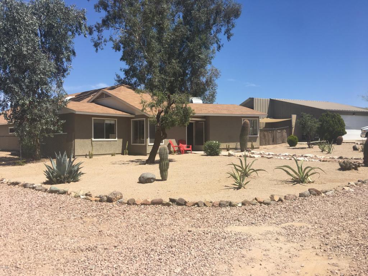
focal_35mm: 29
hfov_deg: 61.7
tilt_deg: +1.5
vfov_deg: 48.2
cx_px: 184
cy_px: 138
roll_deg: -0.2
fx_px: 308
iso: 25
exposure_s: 1/1748
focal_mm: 4.15
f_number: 2.2
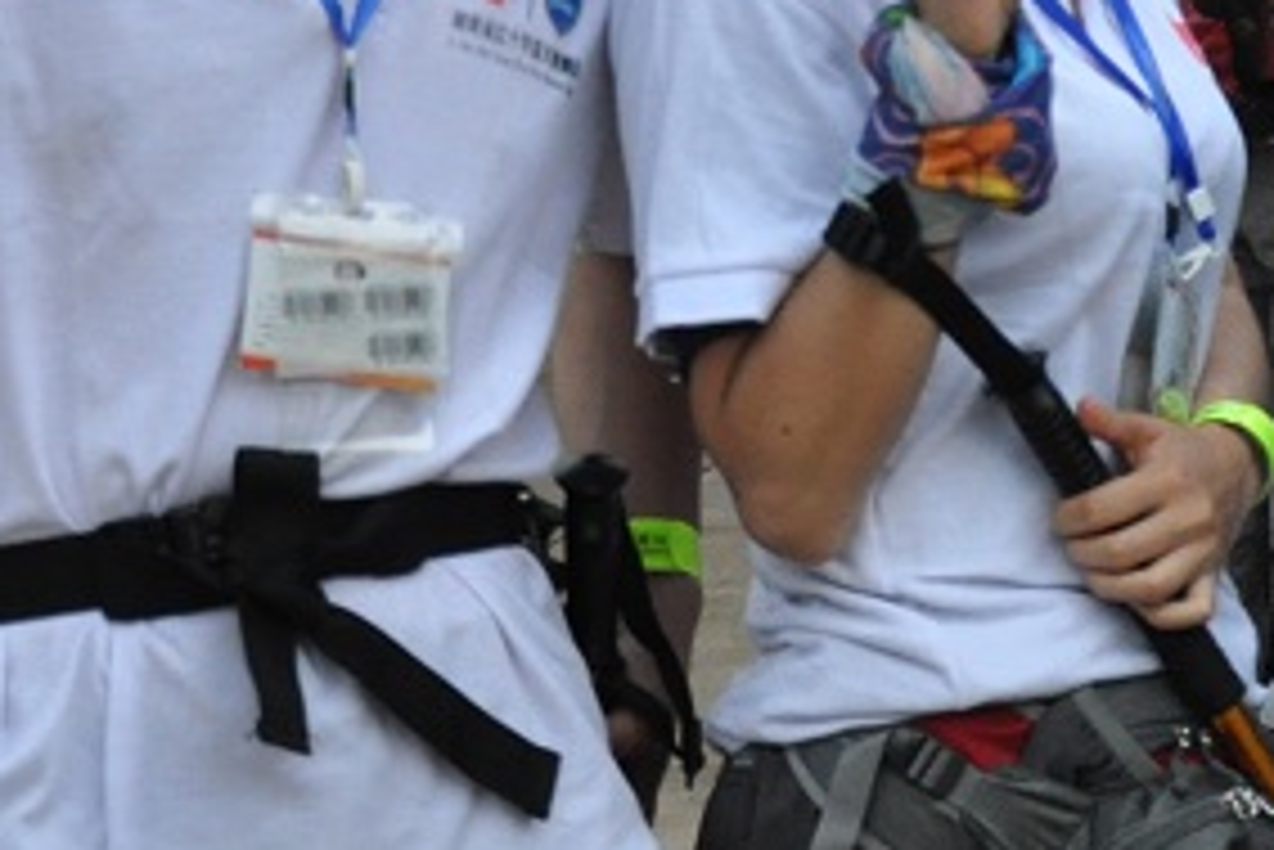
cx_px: 1279
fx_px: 4496
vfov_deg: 10.6
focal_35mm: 127
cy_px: -153
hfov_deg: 15.8
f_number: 3.8
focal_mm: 24
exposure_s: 1/80
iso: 1600
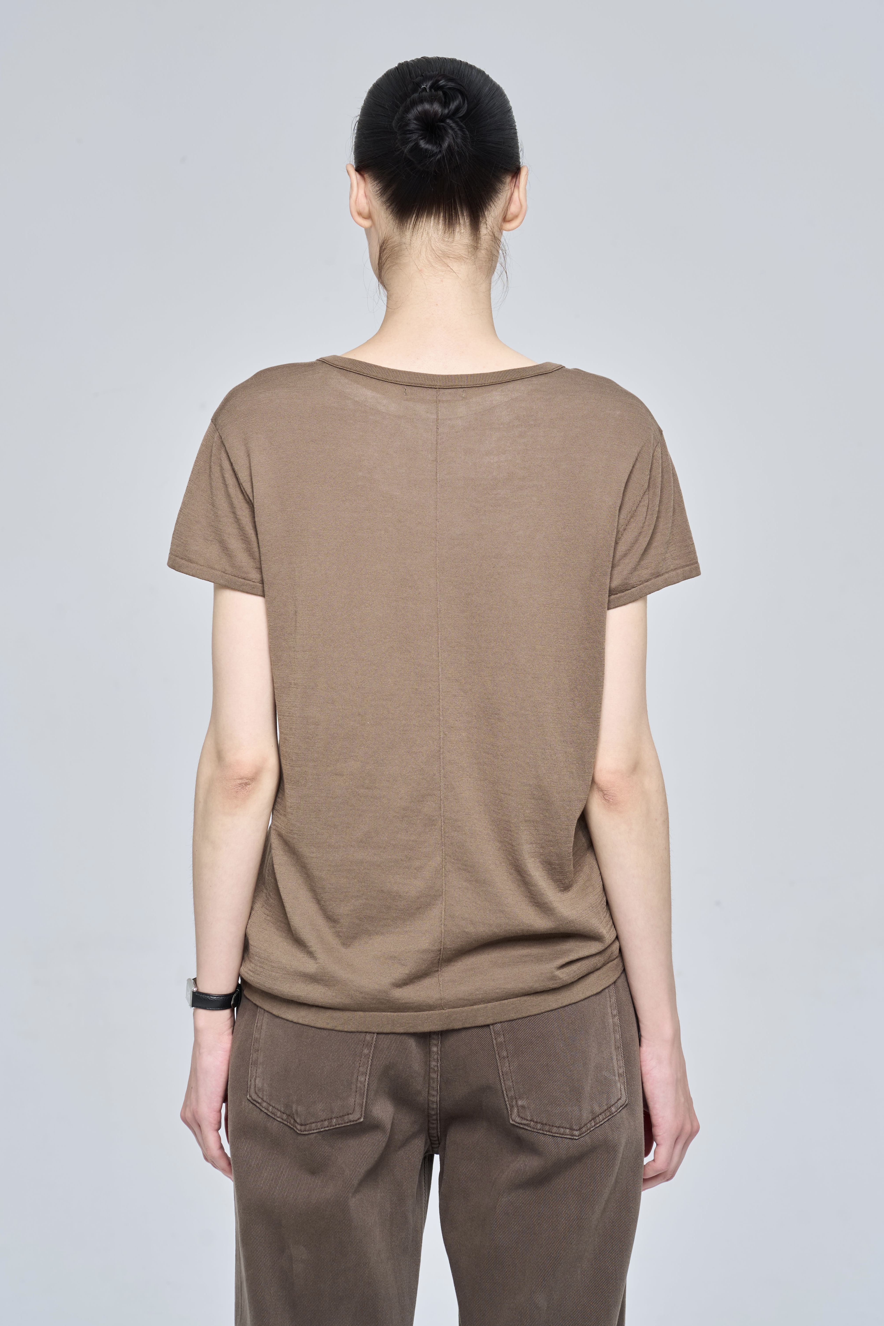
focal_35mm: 85
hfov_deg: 16.1
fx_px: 3131
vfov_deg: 23.9
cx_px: 442
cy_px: 663
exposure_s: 1/125
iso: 200
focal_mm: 85
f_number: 8
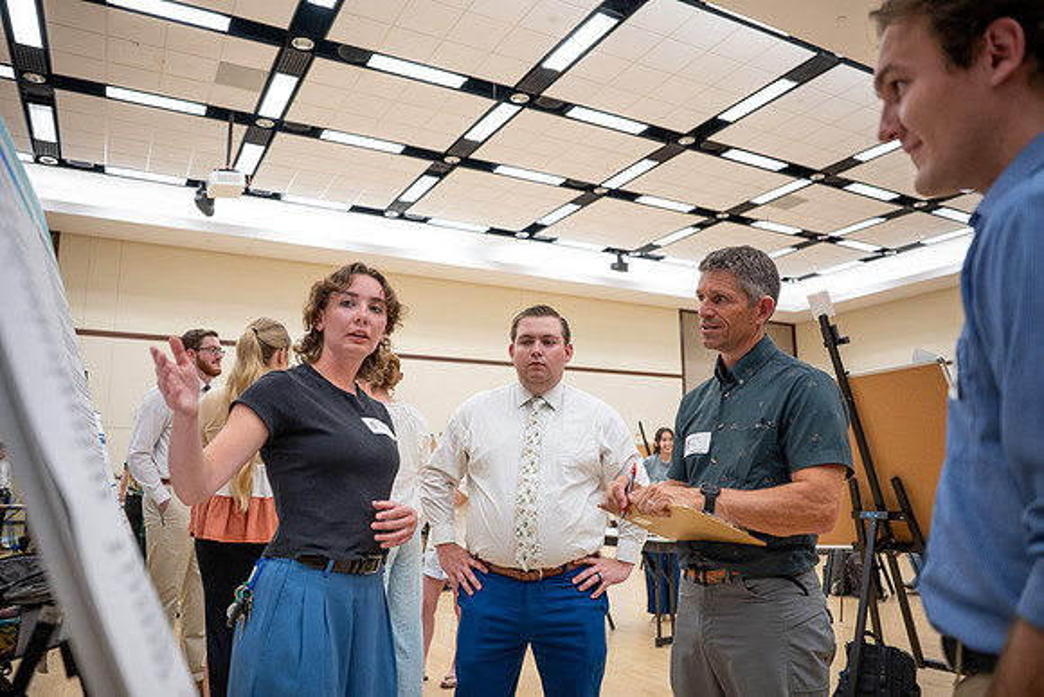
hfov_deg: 69.4
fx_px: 754
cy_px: 348
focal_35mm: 26
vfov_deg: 49.6
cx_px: 522
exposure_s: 1/200
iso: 1100
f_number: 2.8
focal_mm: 26
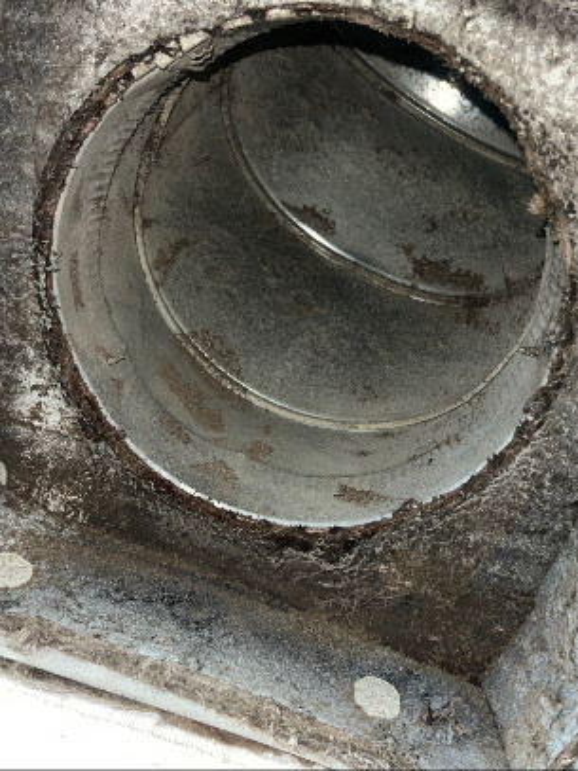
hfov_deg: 48.2
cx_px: 289
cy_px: 386
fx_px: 646
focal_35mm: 29
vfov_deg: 61.7
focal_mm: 4.2
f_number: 2.2
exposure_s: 1/120
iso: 32
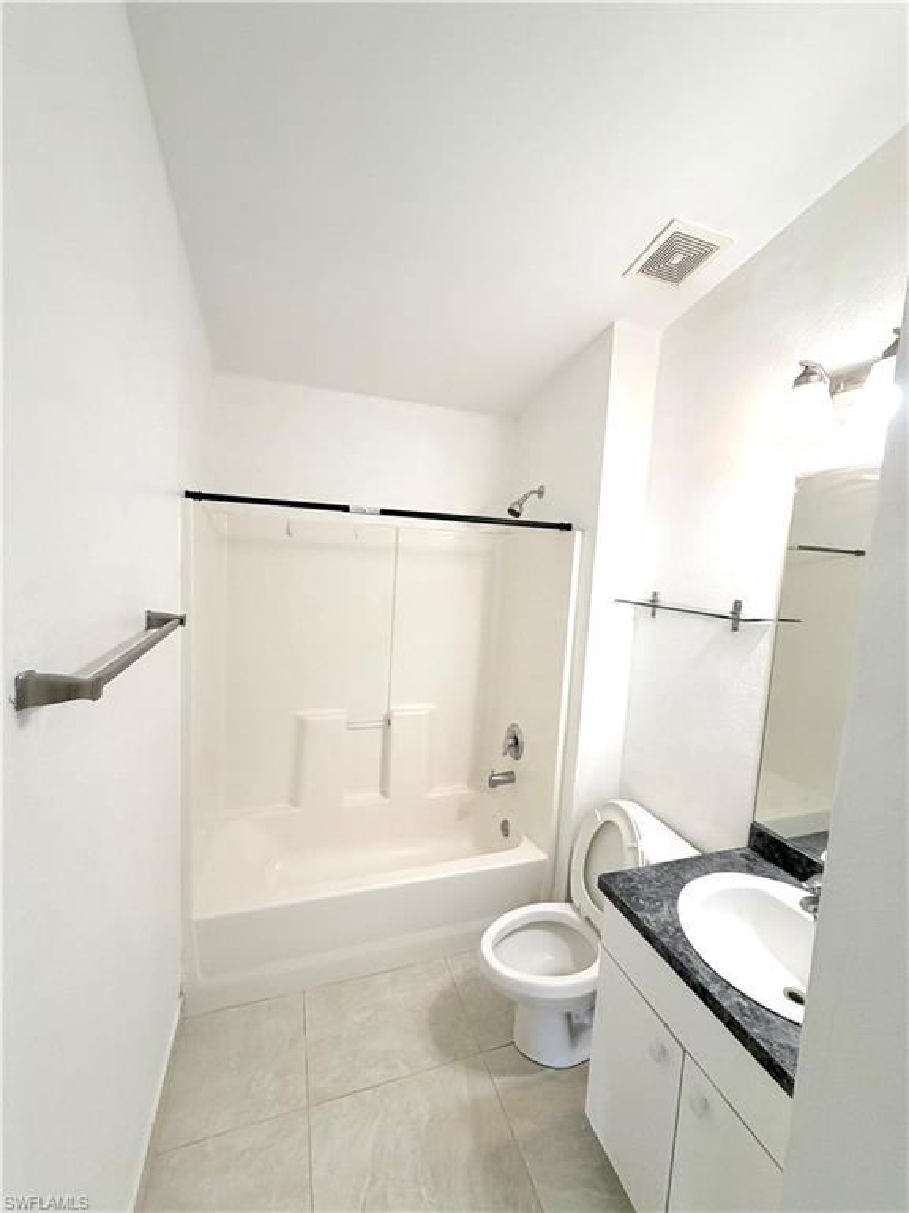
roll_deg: -3.3
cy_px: 606
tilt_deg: -6.1
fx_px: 490
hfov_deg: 85.7
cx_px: 454
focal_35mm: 14
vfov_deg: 102.1
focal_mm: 2.22
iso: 250
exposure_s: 1/120
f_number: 2.2
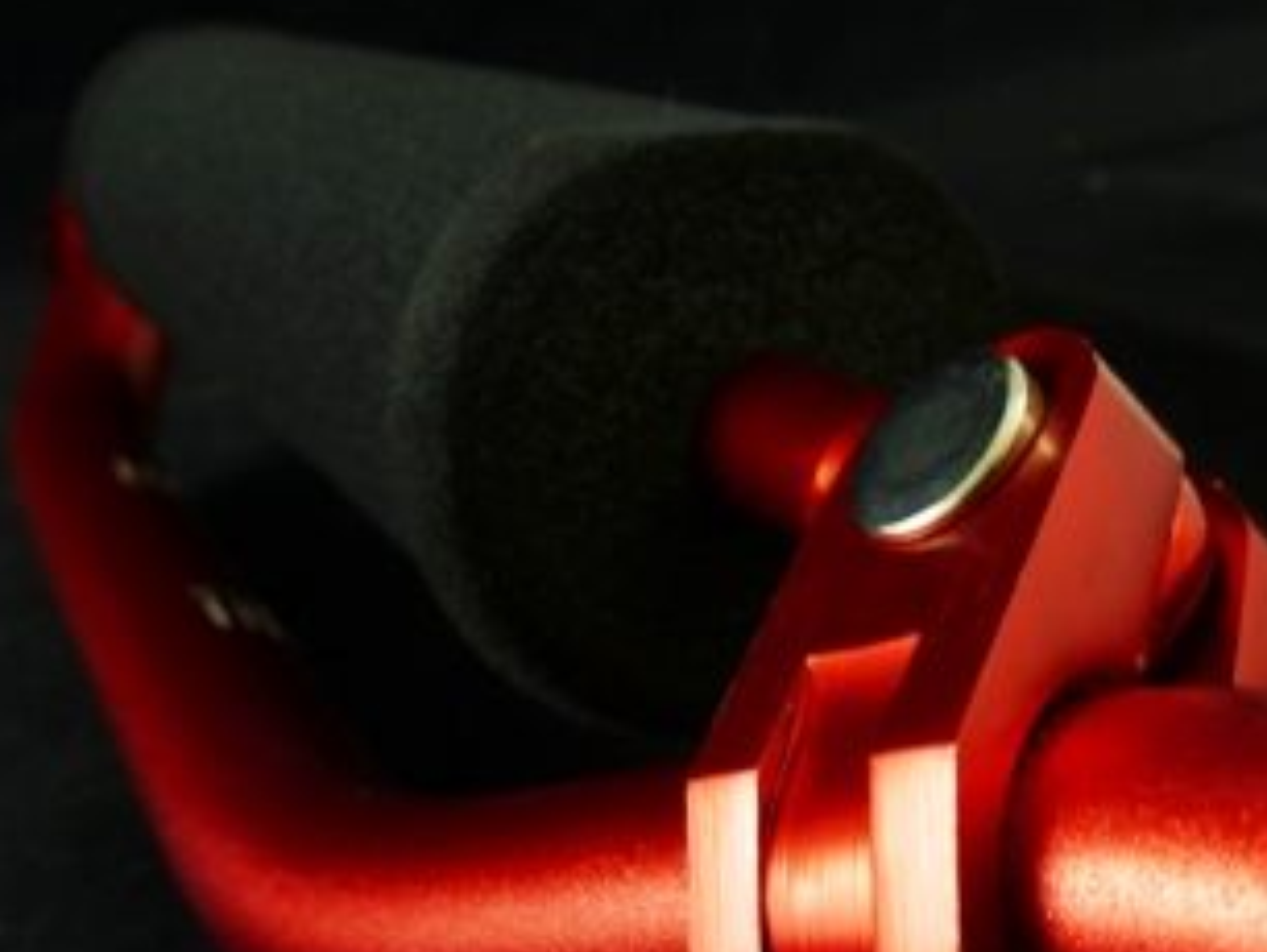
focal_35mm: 49
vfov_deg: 28.3
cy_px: 906
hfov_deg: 38.7
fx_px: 1795
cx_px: 762
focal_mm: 4.5
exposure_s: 1/4
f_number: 2.8
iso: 100
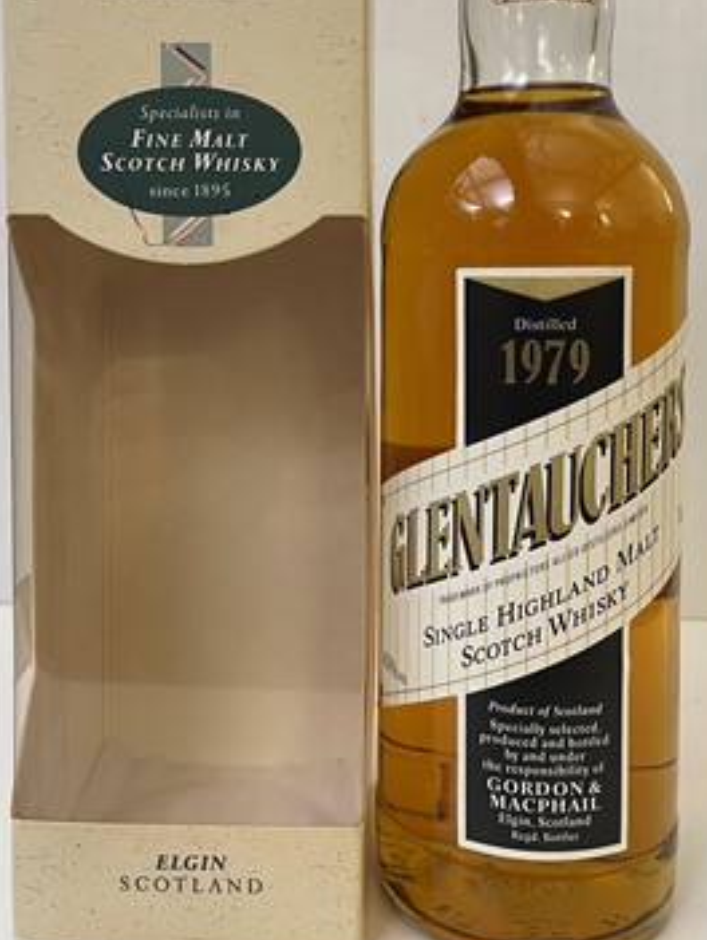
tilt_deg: -2.2
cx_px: 347
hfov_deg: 38.7
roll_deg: +0.0
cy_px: 313
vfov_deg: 49.2
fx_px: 1006
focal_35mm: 37
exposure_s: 1/50
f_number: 1.6
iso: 100
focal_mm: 4.2
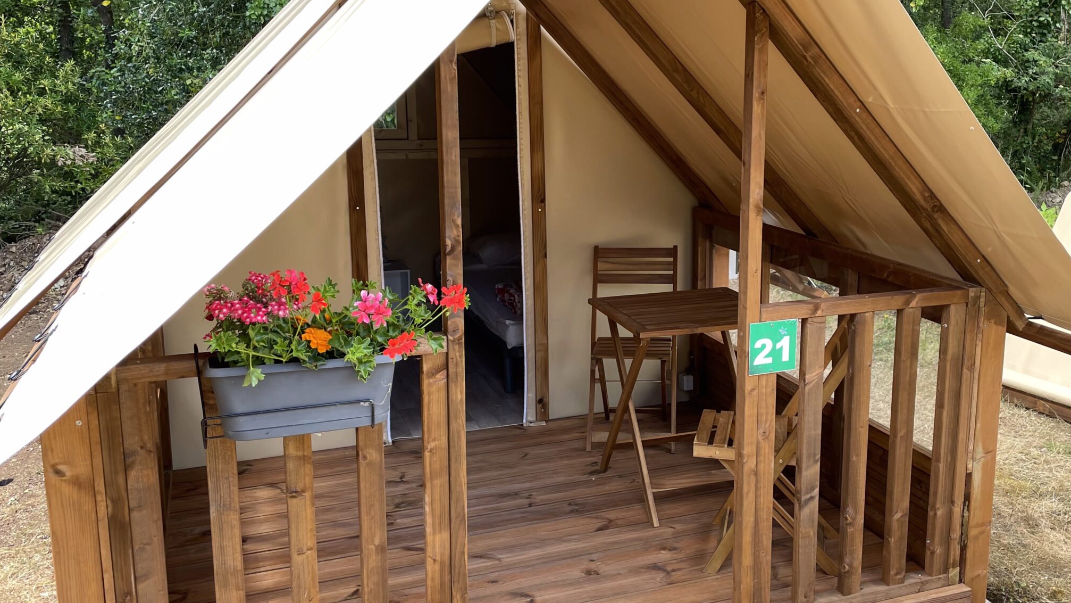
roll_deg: -0.8
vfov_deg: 32.8
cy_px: 308
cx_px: 650
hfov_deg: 54.8
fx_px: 1022
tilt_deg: -11.6
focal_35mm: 36
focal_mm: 4.2
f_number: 1.6
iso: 40
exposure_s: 1/121
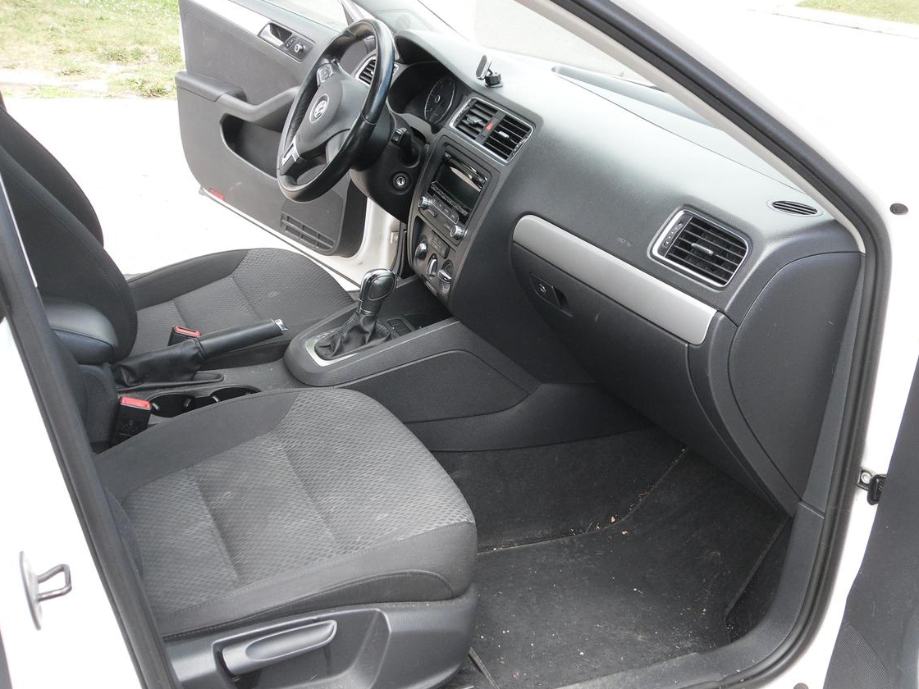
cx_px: 444
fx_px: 1062
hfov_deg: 46.8
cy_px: 338
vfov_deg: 36.0
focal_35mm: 40
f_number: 3.5
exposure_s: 1/82
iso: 100
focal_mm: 6.3
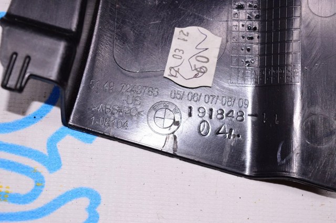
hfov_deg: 28.1
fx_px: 671
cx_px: 168
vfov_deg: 18.9
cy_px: 112
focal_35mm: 72
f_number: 8
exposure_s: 1/200
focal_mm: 48
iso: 1600
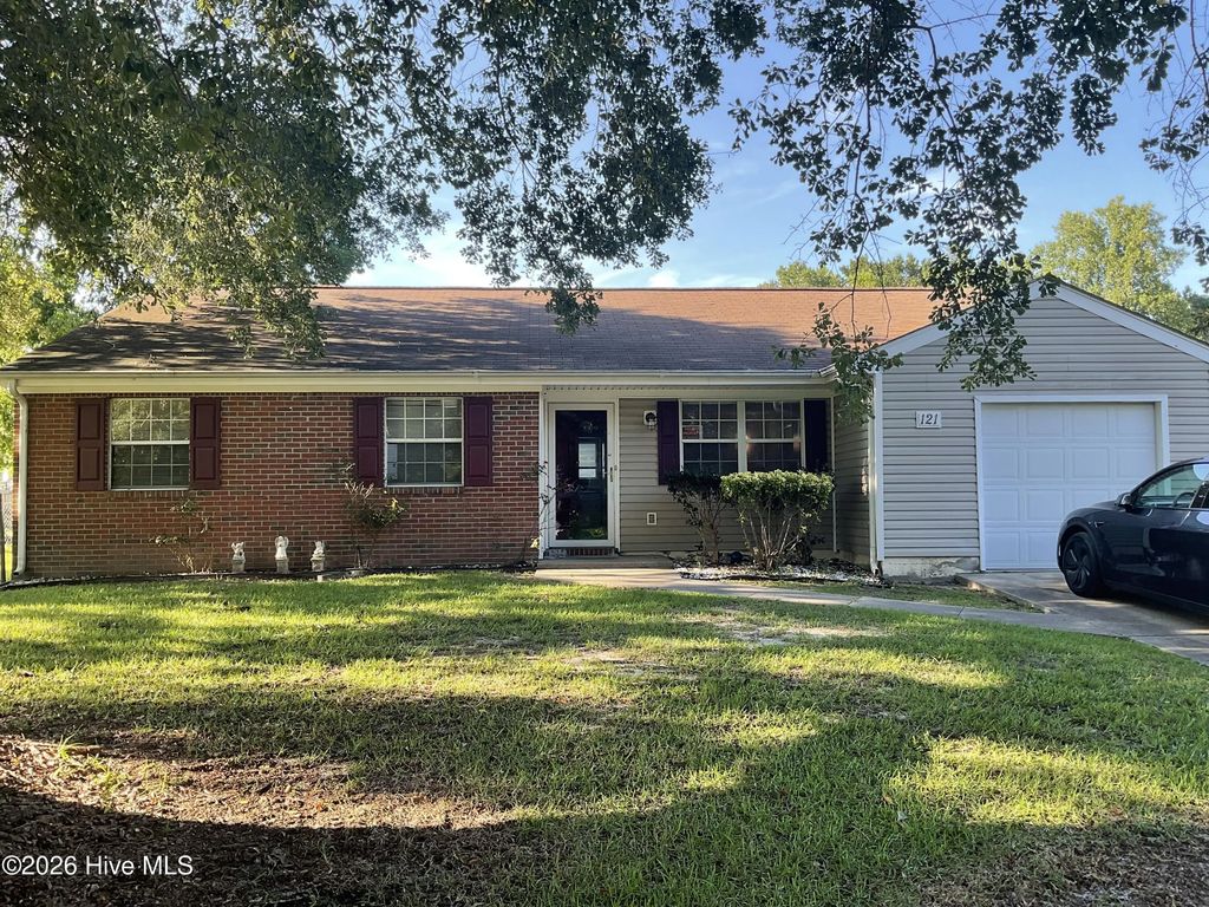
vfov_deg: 48.2
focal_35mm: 29
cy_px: 454
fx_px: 1013
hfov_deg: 61.7
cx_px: 604
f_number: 1.8
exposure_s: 1/141
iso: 16
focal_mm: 3
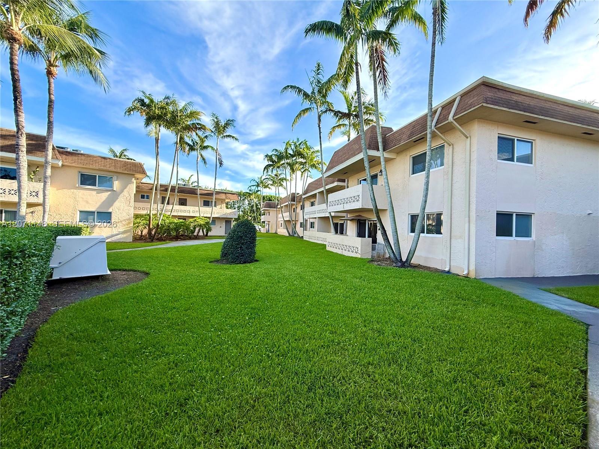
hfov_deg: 102.1
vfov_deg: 85.7
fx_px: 242
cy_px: 224
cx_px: 300
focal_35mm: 14
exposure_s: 1/751
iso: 64
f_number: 2.2
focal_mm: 2.22
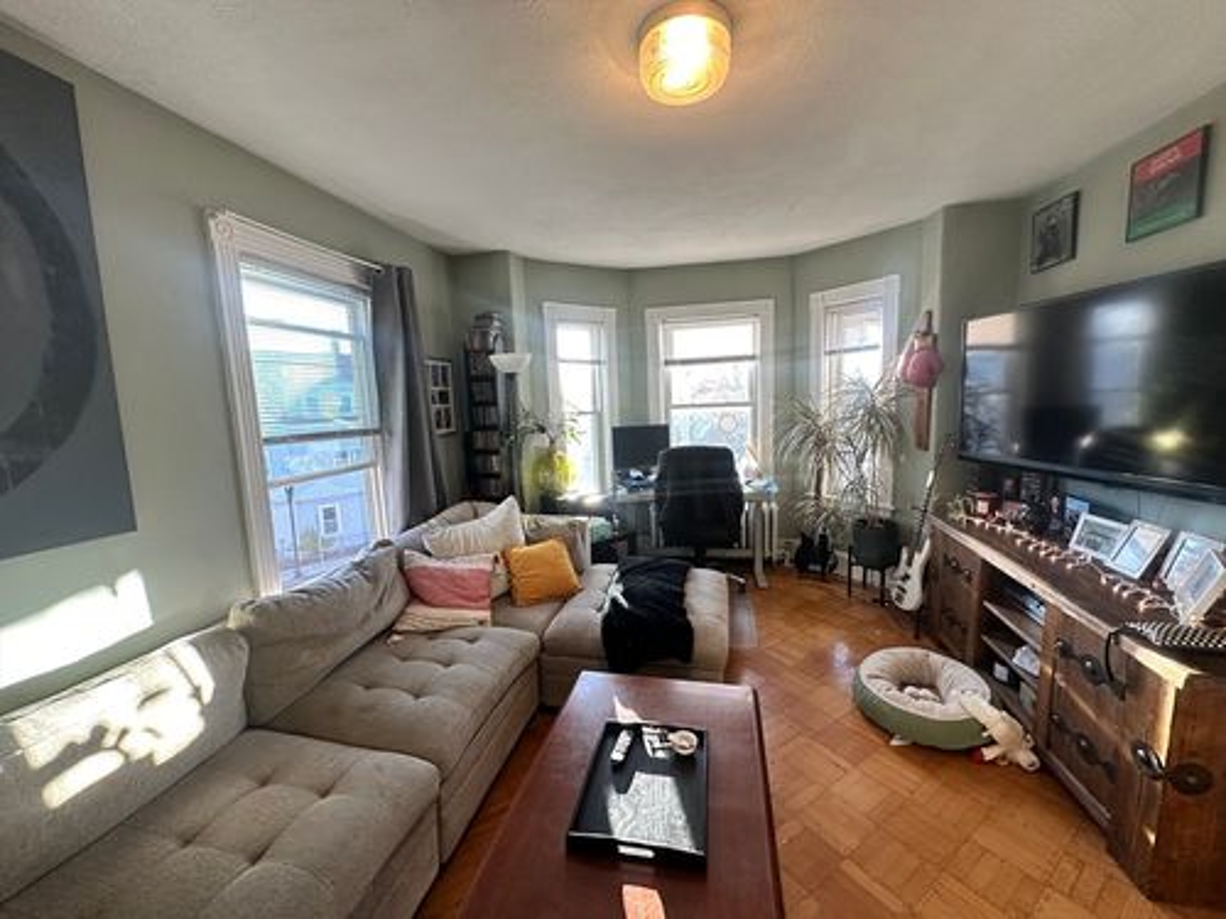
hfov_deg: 102.1
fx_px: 496
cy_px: 460
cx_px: 613
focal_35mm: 14
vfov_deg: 85.7
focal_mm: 2.22
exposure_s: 1/120
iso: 250
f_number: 2.2
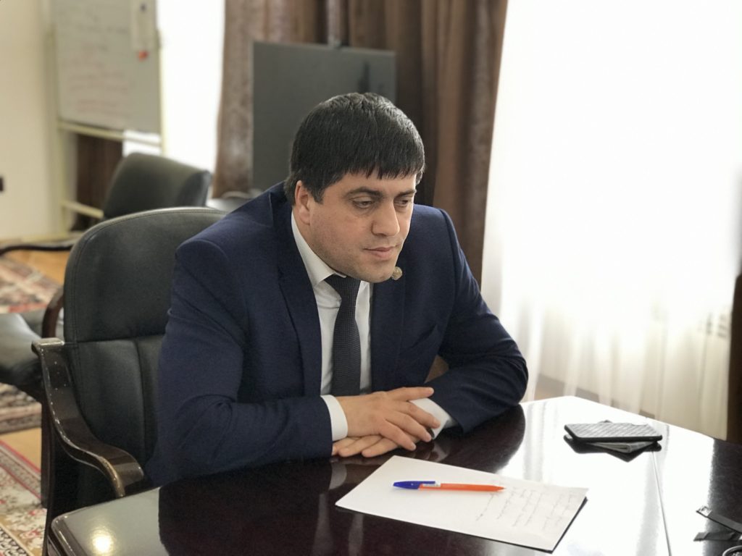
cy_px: 278
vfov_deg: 25.7
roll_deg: -1.9
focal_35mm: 57
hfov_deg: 33.8
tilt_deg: -13.0
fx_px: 1222
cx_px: 371
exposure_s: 1/50
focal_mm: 6.6
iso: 160
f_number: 2.8
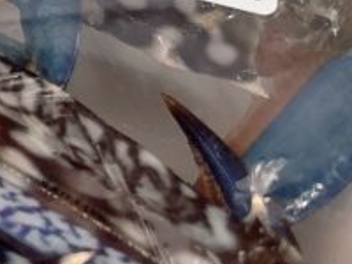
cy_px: -245
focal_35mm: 125
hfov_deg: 12.7
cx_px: -461
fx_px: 1271
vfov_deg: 10.9
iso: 125
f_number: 1.6
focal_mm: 5.96
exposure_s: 1/60
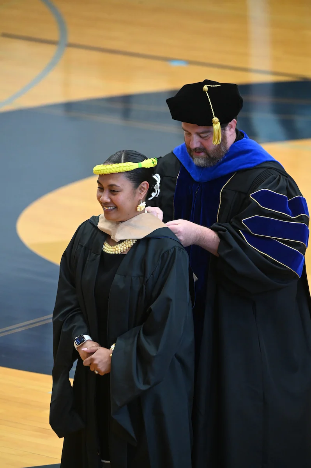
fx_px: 4413
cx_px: 156
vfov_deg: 6.1
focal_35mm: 340
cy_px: 234
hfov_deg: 4.0
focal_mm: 340
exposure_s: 1/250
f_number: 5.6
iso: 6400
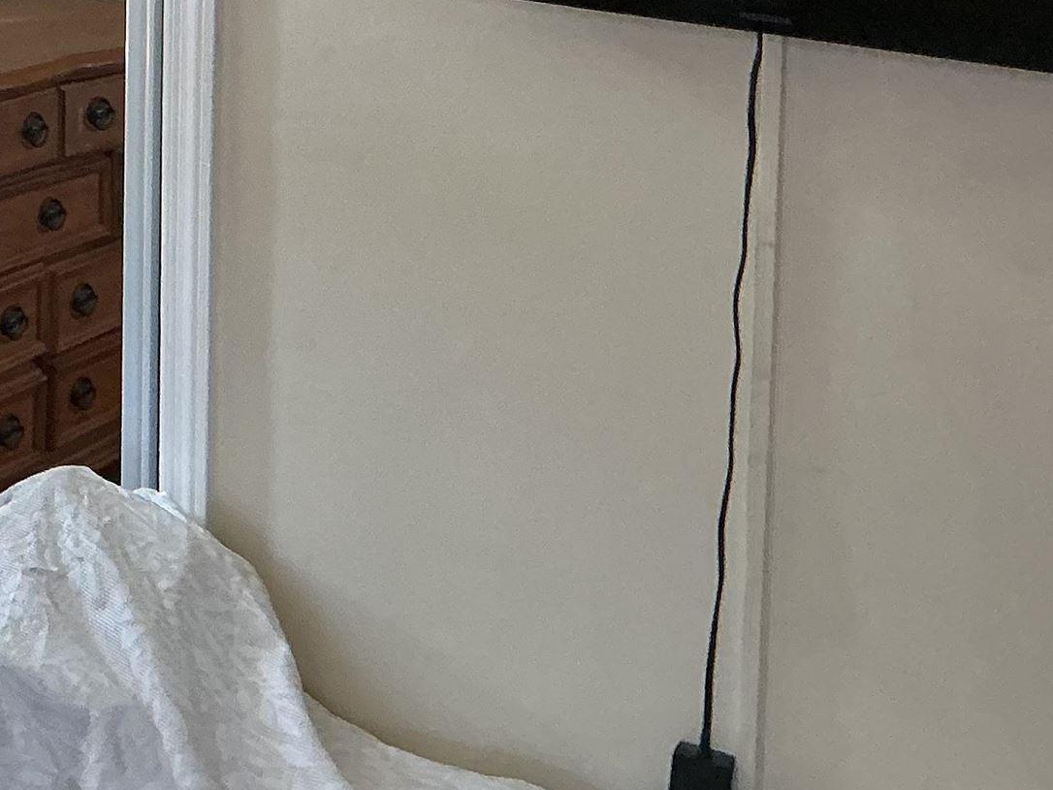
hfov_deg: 21.4
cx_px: -349
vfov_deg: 17.1
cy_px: -173
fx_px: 2495
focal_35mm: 82
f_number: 1.8
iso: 80
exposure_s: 1/60
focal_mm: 3
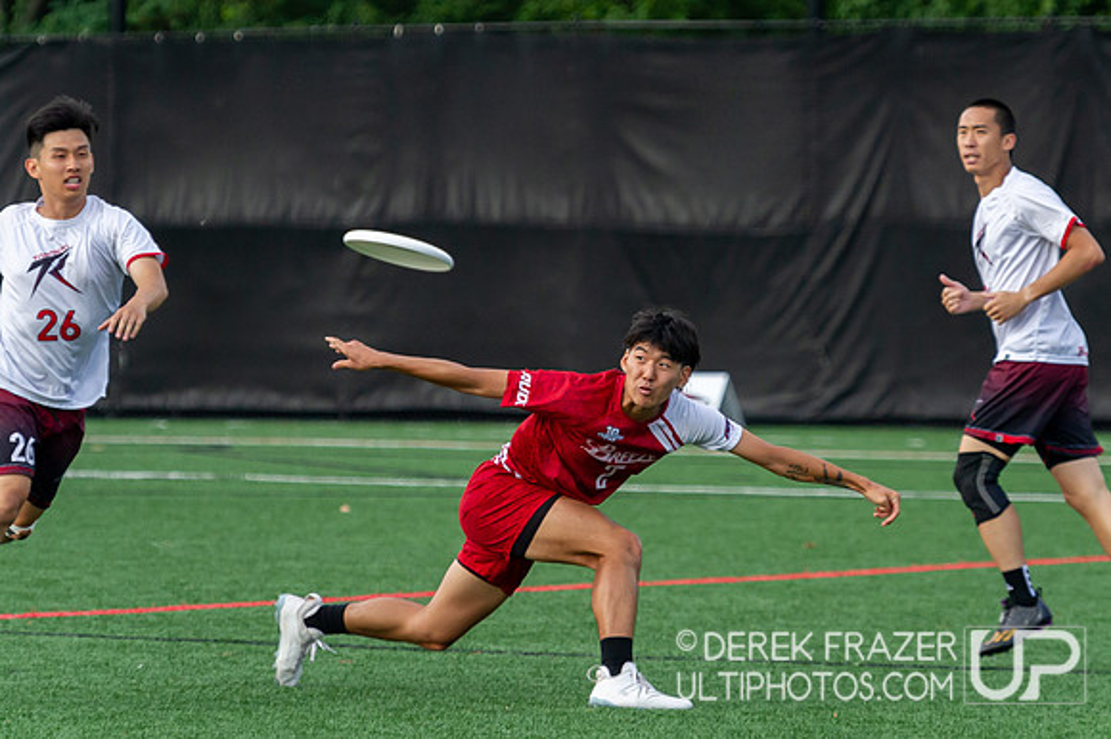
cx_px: 563
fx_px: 8427
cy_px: 327
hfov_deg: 7.5
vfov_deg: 5.0
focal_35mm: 273
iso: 1100
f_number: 4
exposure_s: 1/1600
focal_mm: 175
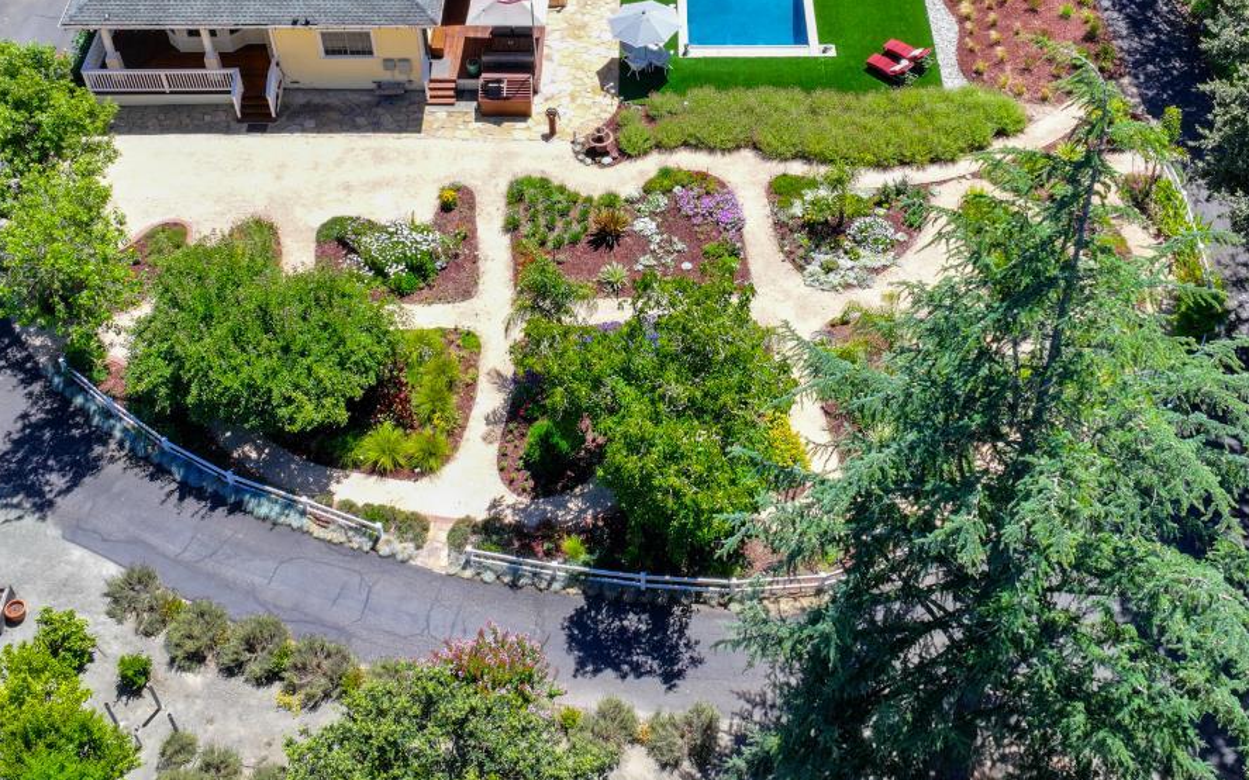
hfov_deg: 46.2
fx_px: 1463
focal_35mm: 43
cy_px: 196
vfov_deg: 29.4
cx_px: 662
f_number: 8
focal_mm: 12.29
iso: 100
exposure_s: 1/120
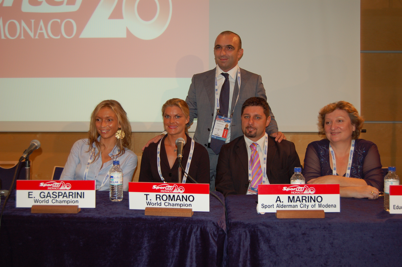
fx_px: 435
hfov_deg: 49.6
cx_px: 201
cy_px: 134
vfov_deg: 34.1
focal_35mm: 39
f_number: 4.2
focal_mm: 26
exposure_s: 1/60
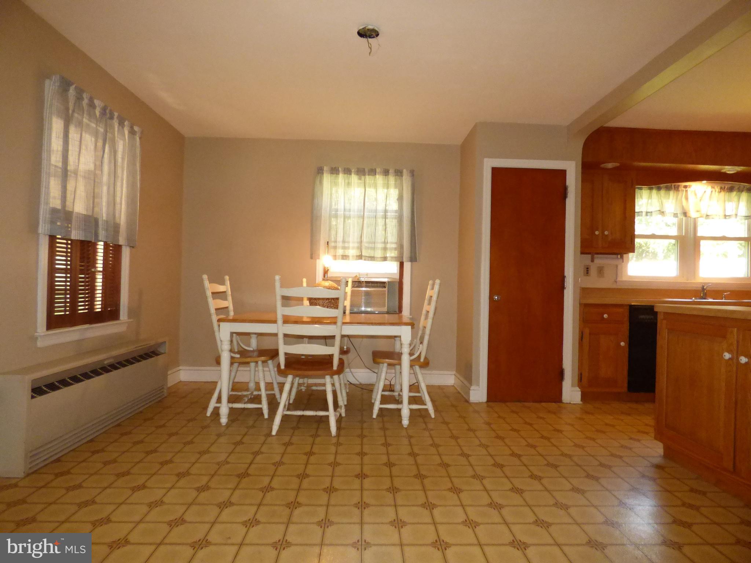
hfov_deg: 81.7
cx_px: 376
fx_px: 434
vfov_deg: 66.0
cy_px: 282
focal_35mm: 20
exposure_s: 1/160
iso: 800
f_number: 2.8
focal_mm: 3.58
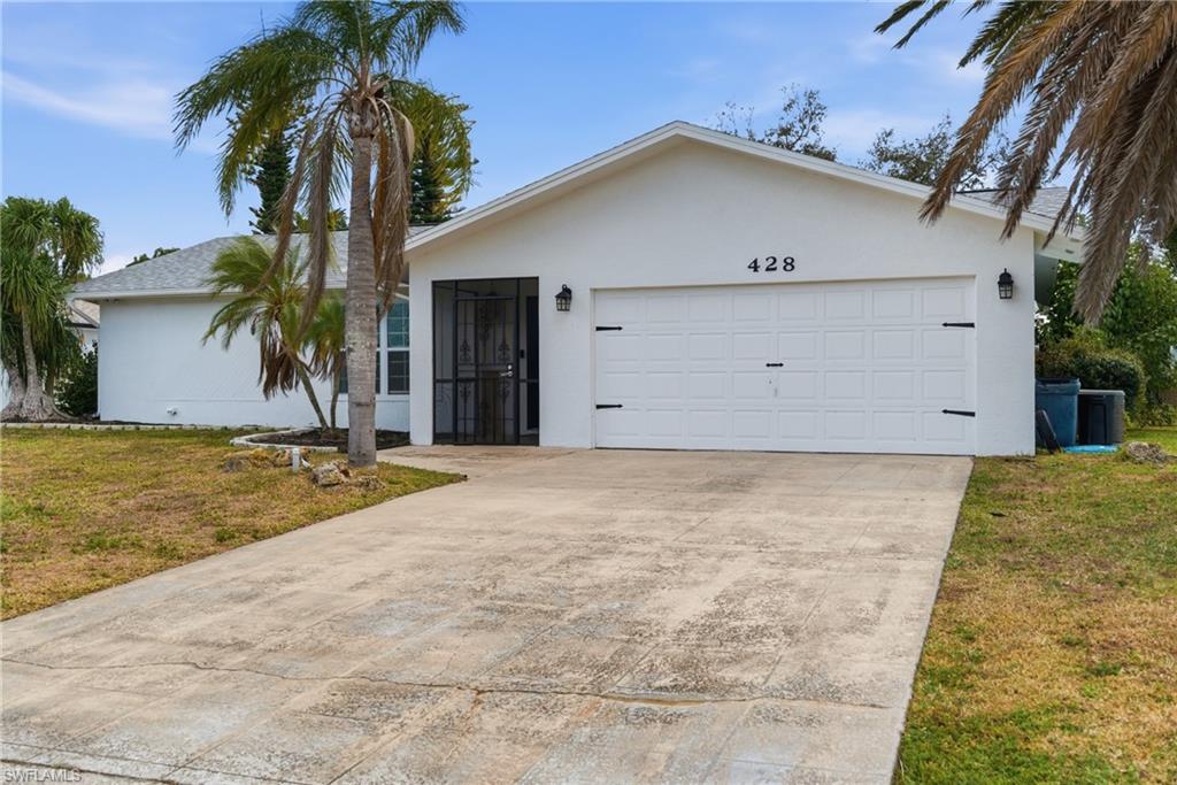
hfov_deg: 57.2
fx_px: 1079
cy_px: 392
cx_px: 588
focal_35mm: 33
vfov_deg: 40.0
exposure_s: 1/1600
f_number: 8
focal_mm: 33
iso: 200
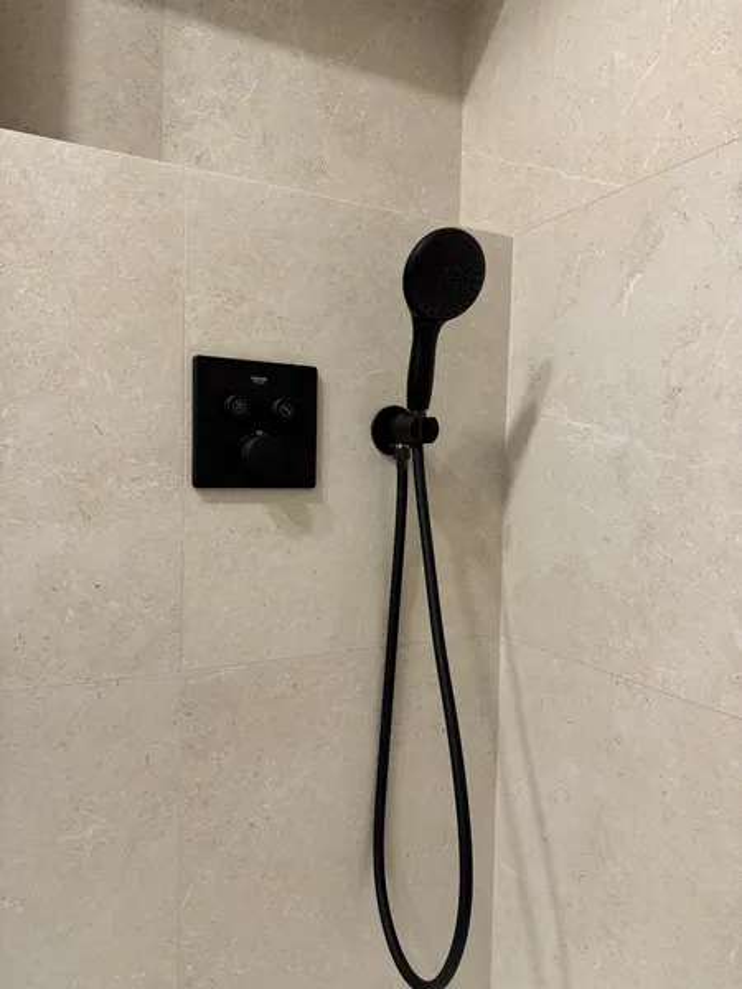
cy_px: 494
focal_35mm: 24
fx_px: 686
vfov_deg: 71.6
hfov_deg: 56.8
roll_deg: -1.5
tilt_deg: -2.2
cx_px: 371
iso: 200
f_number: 1.78
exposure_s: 1/50
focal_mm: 6.76
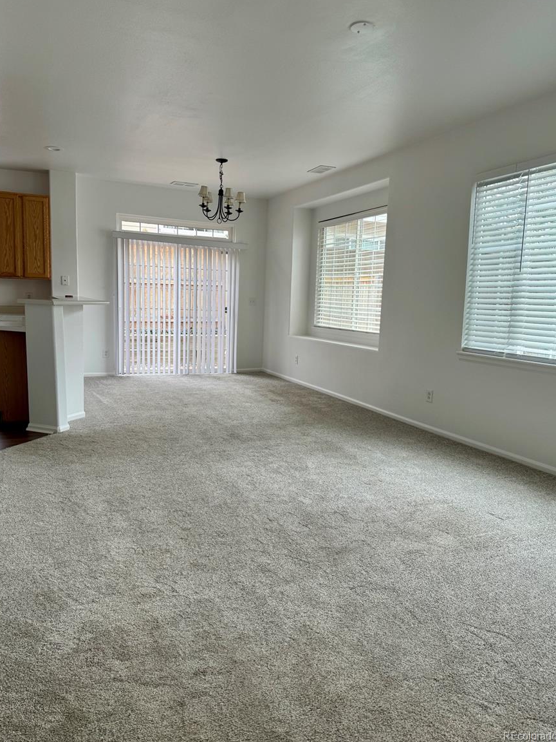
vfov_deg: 69.4
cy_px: 357
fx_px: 535
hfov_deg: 54.9
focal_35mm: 25
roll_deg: -2.4
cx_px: 271
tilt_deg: -5.4
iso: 80
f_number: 1.78
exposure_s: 1/120
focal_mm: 6.76
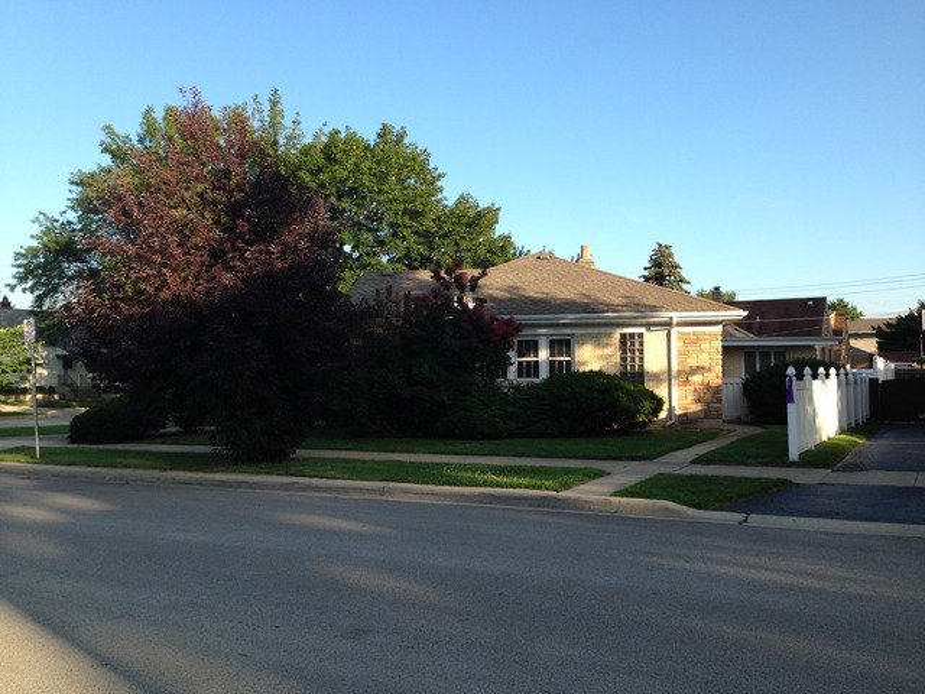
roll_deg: +0.5
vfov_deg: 42.9
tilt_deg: +1.3
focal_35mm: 33
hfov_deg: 55.4
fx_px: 882
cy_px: 347
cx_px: 462
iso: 50
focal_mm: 4.12
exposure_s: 1/521
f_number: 2.4
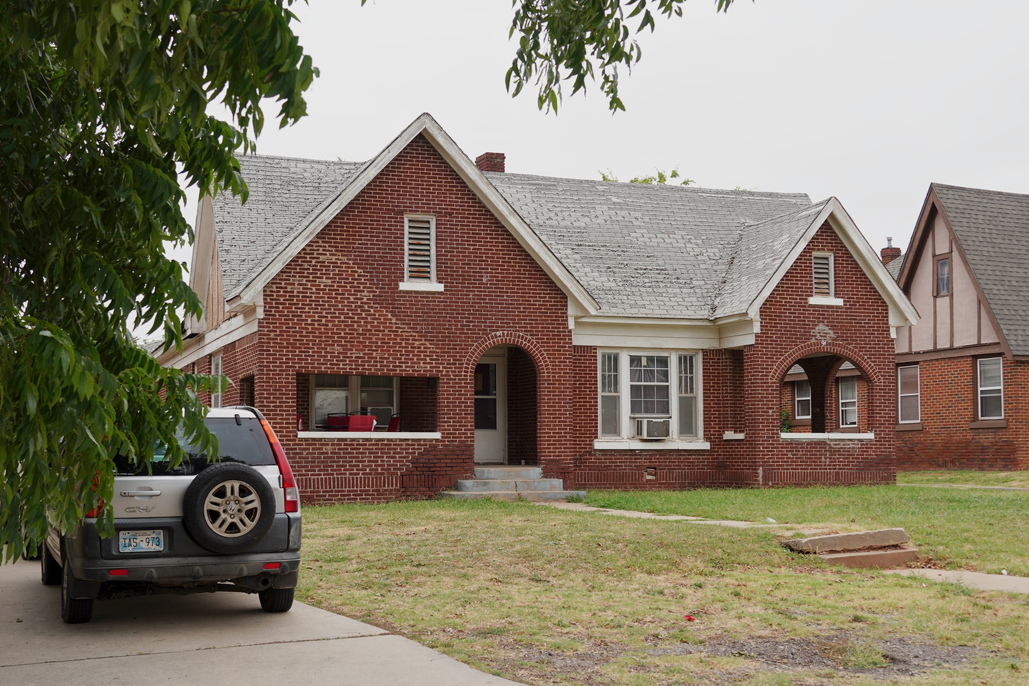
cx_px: 514
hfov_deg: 48.5
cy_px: 343
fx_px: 1143
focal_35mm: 40
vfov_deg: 33.4
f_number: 5.6
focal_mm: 40
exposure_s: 1/100
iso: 100
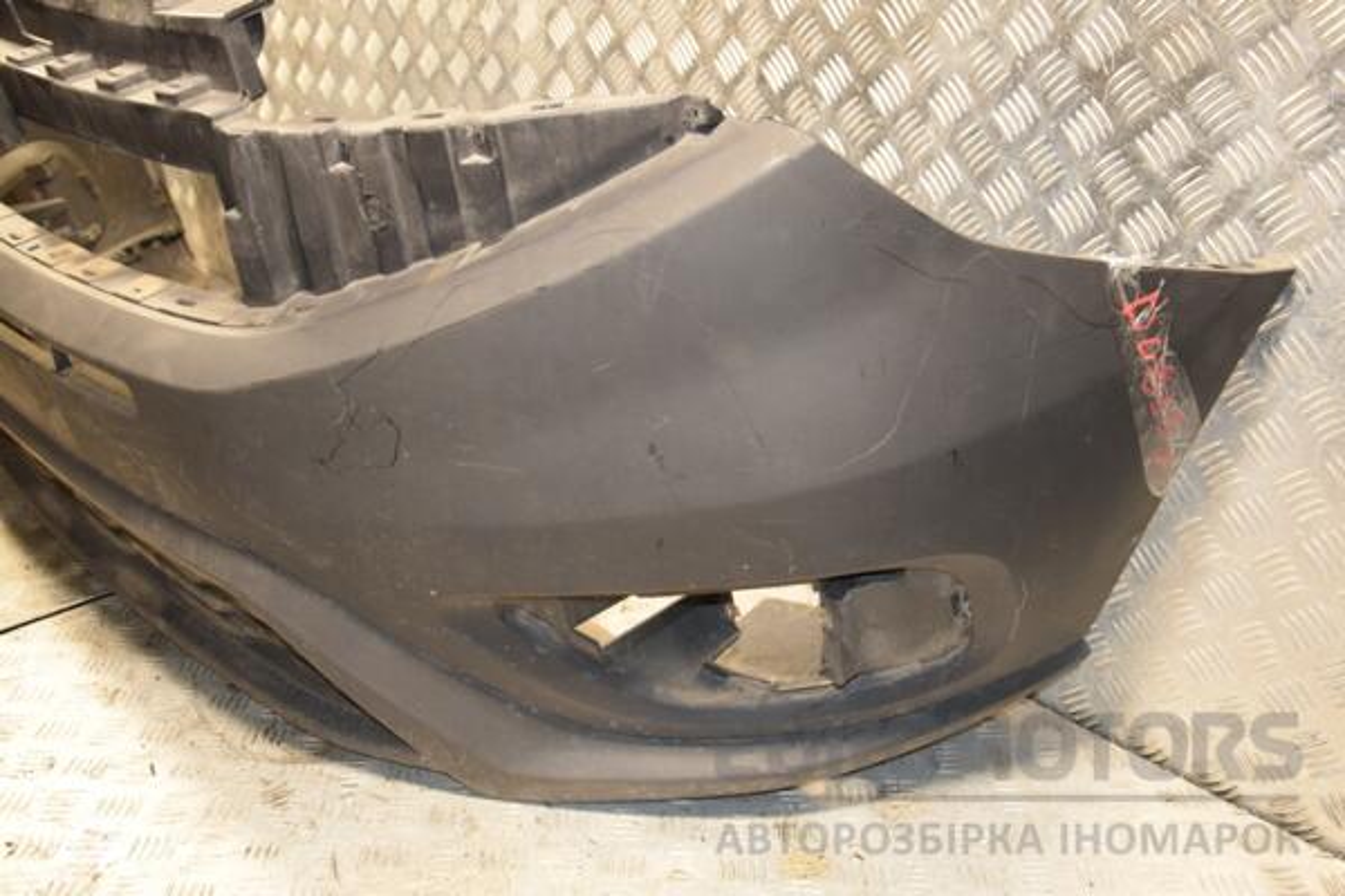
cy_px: 448
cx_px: 672
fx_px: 1233
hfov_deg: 57.2
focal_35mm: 33
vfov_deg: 40.0
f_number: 5
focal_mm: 22
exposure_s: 1/100
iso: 800
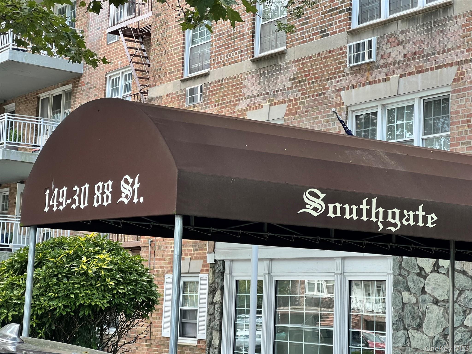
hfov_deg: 25.3
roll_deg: -2.6
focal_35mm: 77
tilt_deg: +8.5
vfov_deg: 19.1
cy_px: 177
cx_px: 236
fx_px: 1050
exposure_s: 1/99
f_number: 2.8
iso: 125
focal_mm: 9
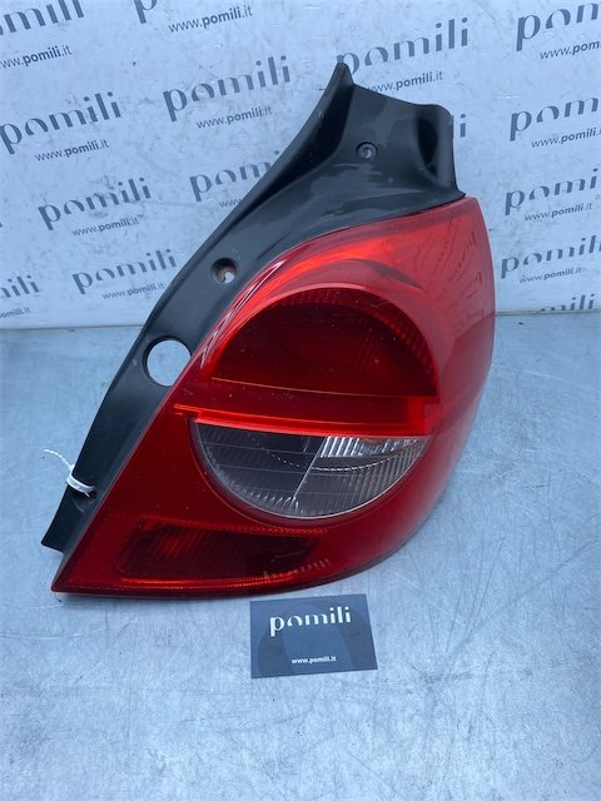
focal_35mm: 26
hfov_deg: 53.1
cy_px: 400
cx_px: 300
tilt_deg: -45.6
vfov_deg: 67.3
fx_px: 602
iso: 32
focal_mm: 4.25
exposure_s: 1/673
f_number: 1.8
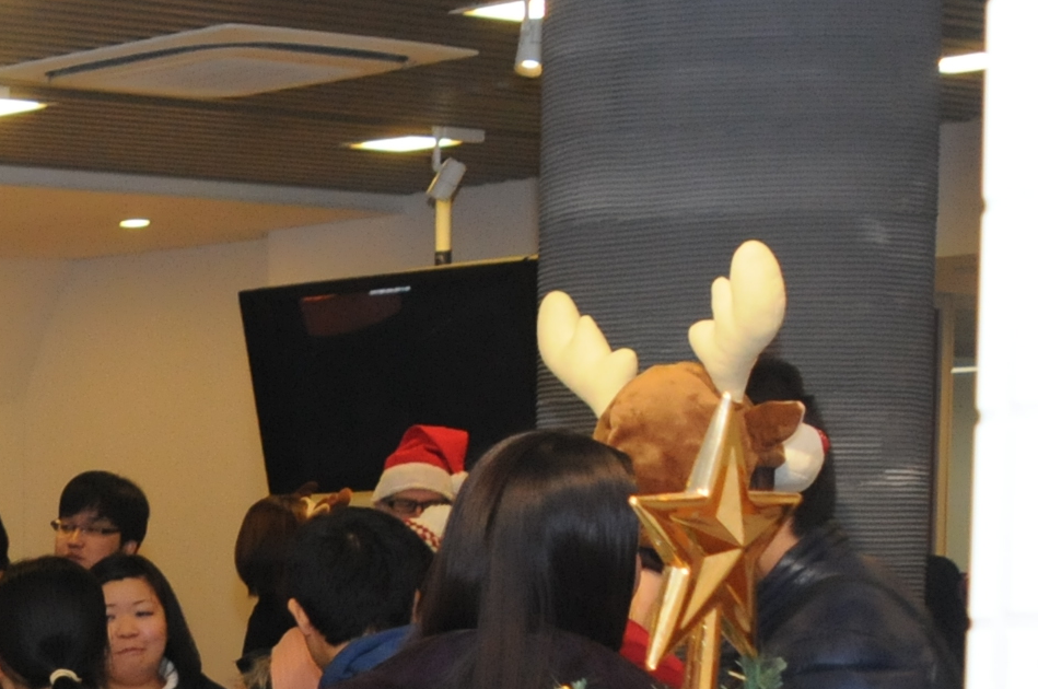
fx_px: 3513
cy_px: 1103
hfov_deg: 15.1
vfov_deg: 10.7
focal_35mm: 122
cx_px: -699
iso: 1250
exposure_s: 1/100
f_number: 6.3
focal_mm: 24
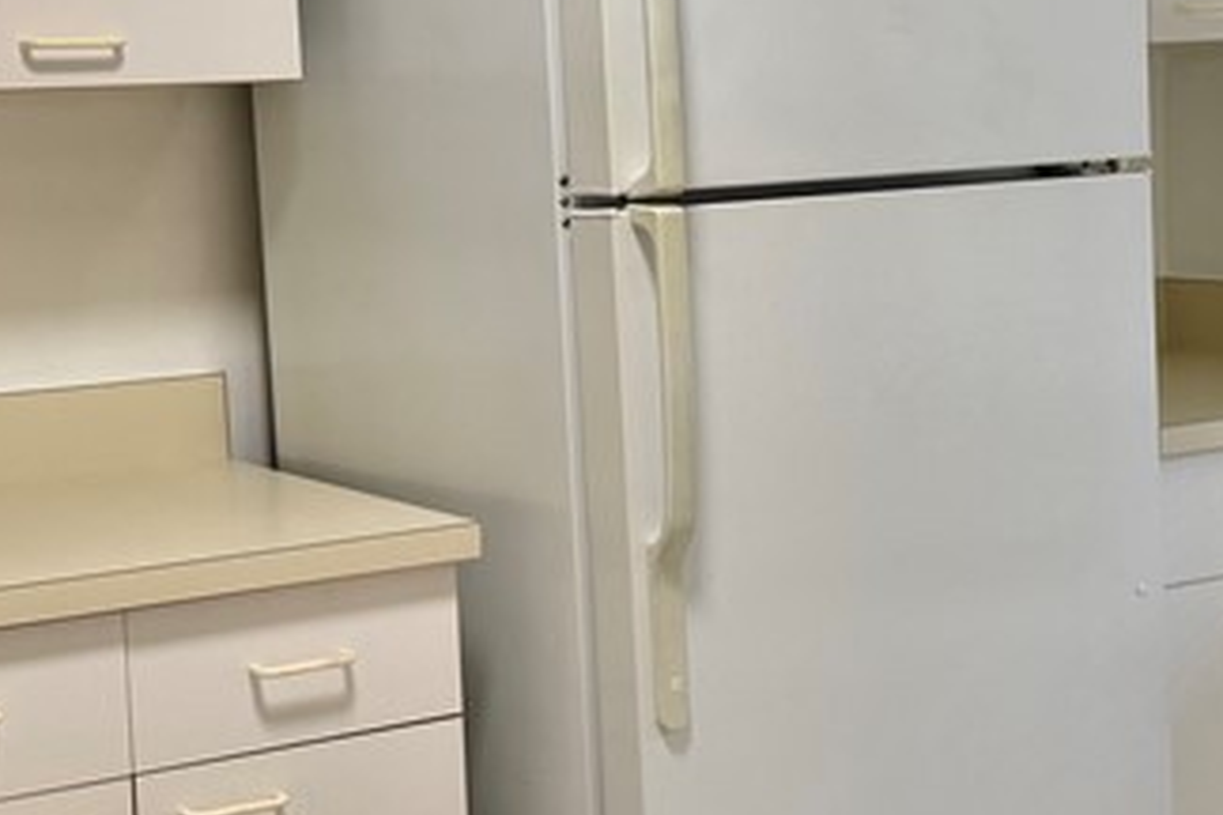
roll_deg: +1.6
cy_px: 362
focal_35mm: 79
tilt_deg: -7.4
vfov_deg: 17.3
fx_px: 2684
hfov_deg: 25.6
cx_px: 702
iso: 125
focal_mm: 6.76
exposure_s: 1/120
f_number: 1.78
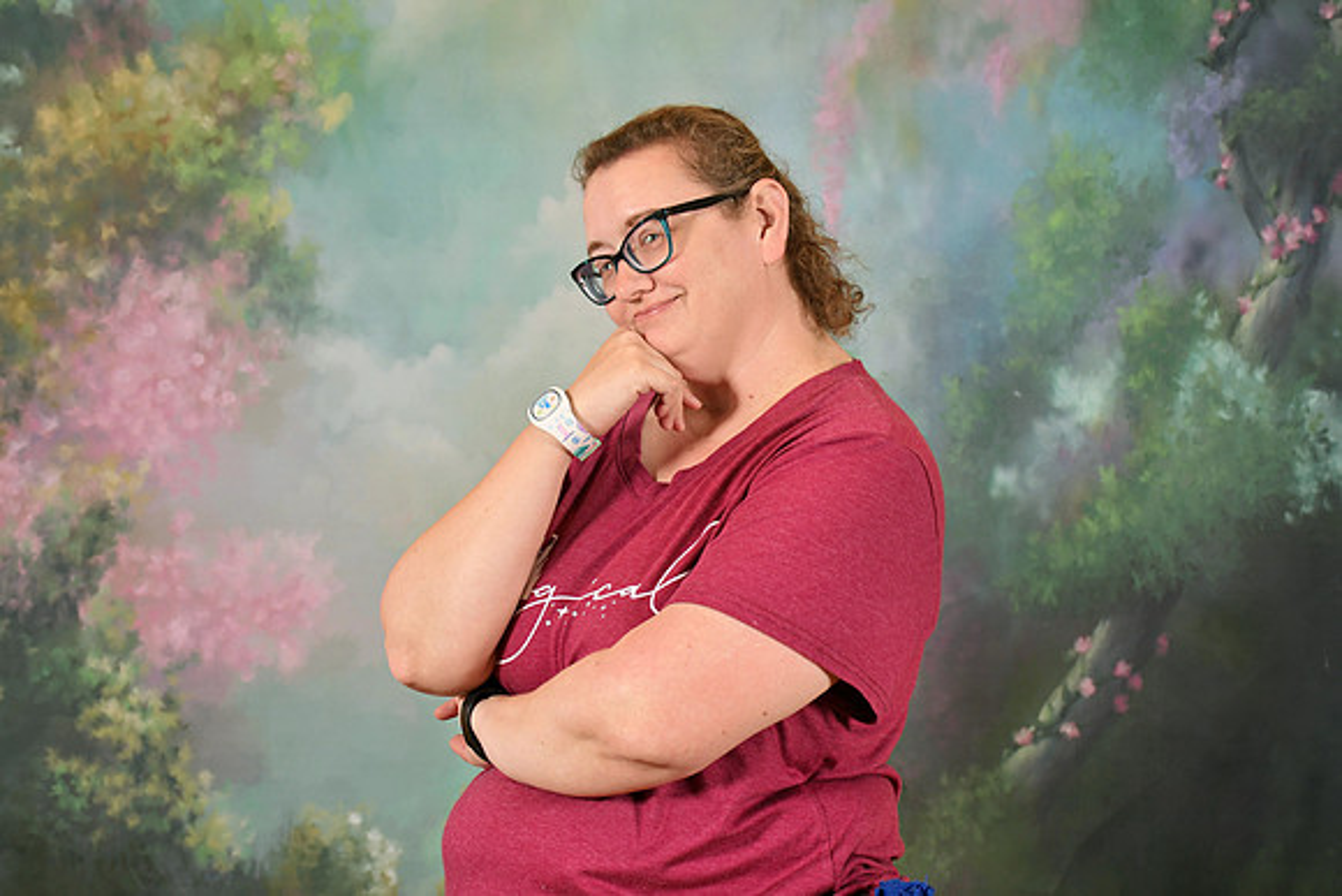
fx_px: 2796
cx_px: 671
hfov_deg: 27.0
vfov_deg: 18.2
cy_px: 448
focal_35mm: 75
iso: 400
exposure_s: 1/125
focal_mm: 50
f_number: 6.3
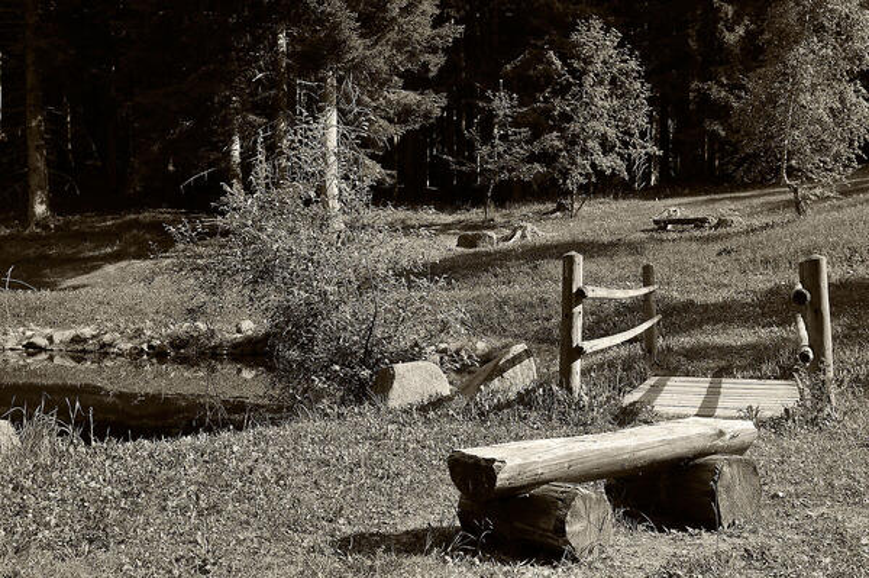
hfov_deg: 53.2
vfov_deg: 36.8
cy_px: 289
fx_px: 868
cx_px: 434
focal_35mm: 36
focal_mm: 24
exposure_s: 1/1000
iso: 200
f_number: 5.6
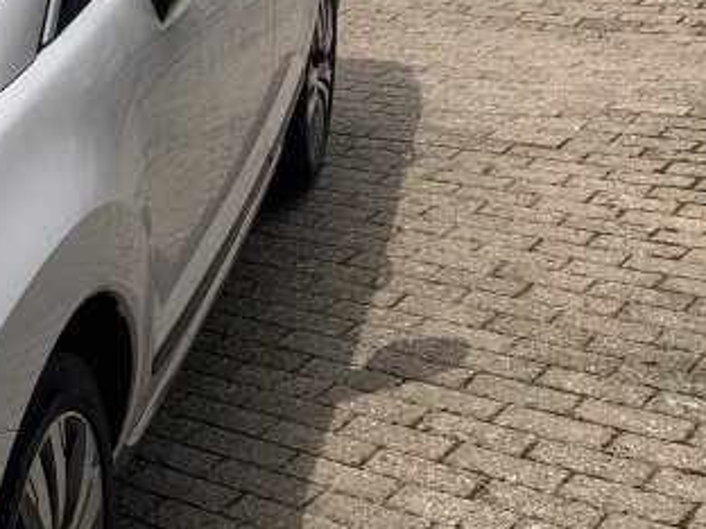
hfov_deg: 22.4
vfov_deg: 19.6
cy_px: 302
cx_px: -278
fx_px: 1530
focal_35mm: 75
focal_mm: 4.25
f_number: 1.8
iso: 25
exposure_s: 1/3086
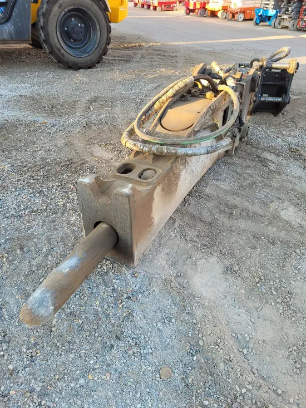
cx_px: 153
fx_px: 306
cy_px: 204
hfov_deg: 53.1
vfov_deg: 67.3
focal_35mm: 26
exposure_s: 1/120
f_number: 1.8
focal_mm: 5.4
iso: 50
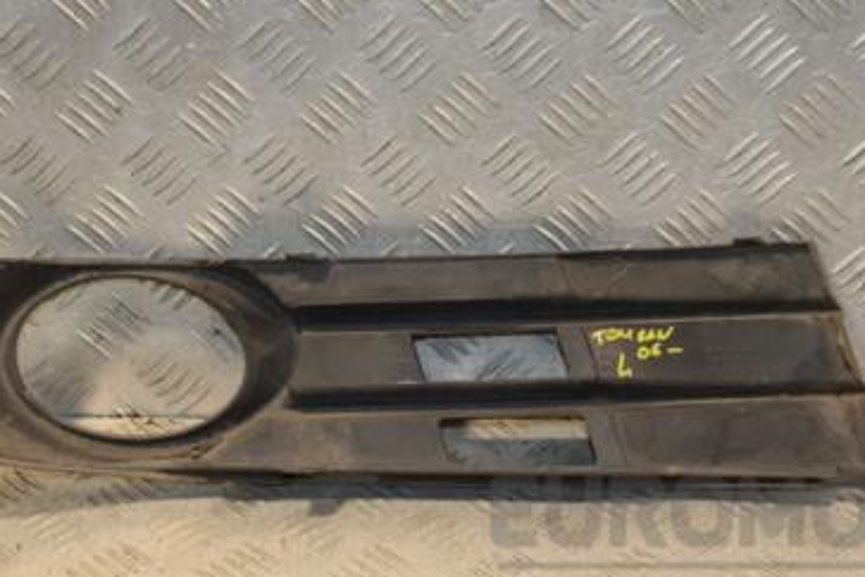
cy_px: 193
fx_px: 2086
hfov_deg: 23.4
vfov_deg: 15.7
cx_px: 446
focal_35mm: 87
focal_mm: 35
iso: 800
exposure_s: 1/200
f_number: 6.3
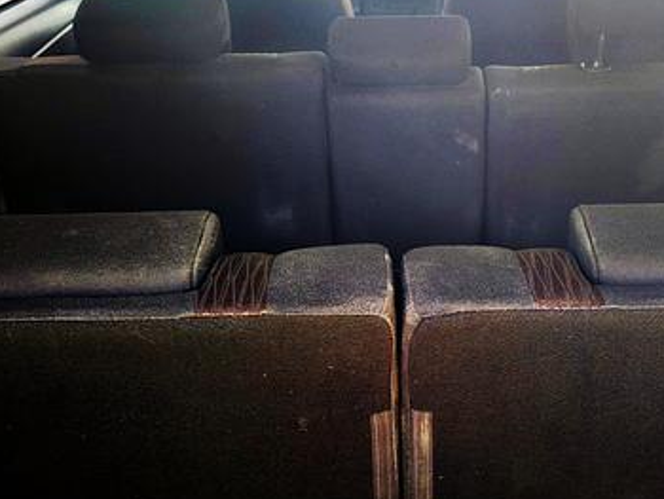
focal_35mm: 50
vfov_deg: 29.0
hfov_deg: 38.0
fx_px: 960
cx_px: 402
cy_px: 183
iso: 50
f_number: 1.6
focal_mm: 6.57
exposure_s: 1/148
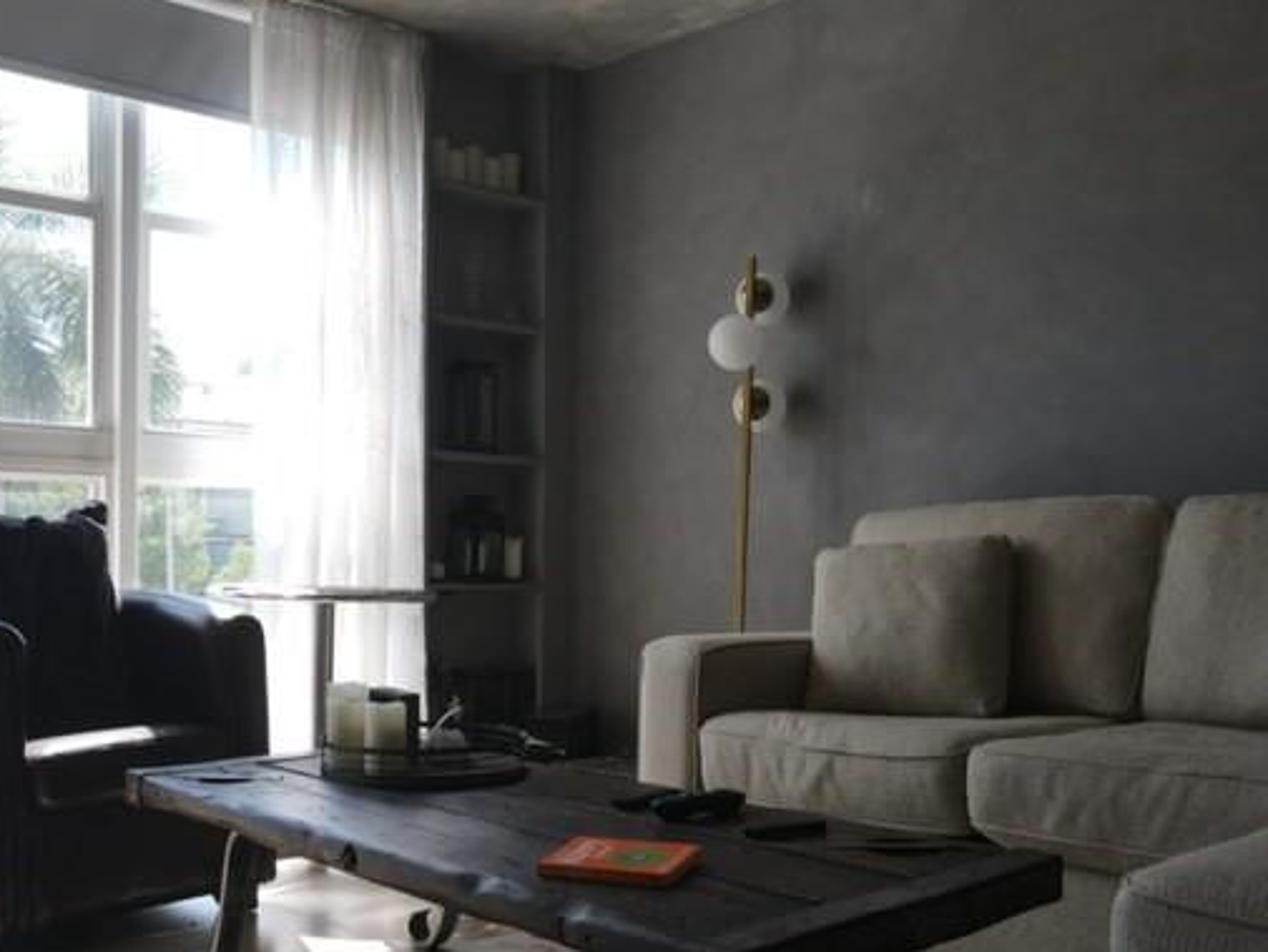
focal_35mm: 38
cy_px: 565
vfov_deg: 37.6
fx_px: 1392
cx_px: 525
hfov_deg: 48.7
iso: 100
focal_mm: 4.5
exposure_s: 1/80
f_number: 2.8
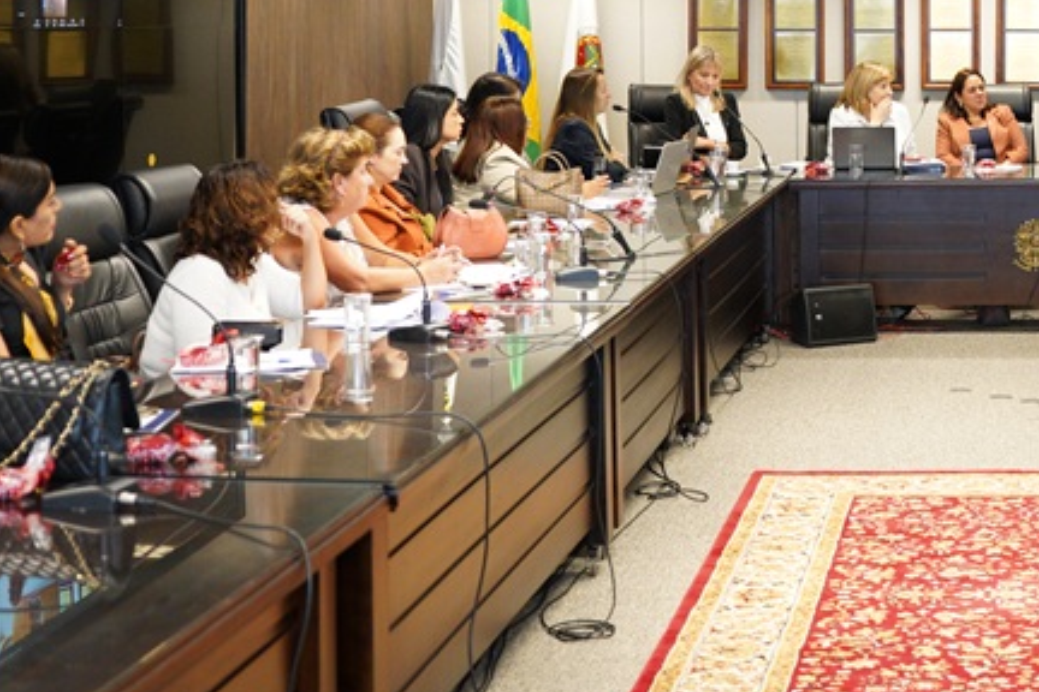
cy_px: 67
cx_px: 1027
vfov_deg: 18.1
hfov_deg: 26.0
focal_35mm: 74
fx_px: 2136
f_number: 2.8
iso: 2000
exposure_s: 1/160
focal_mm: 32
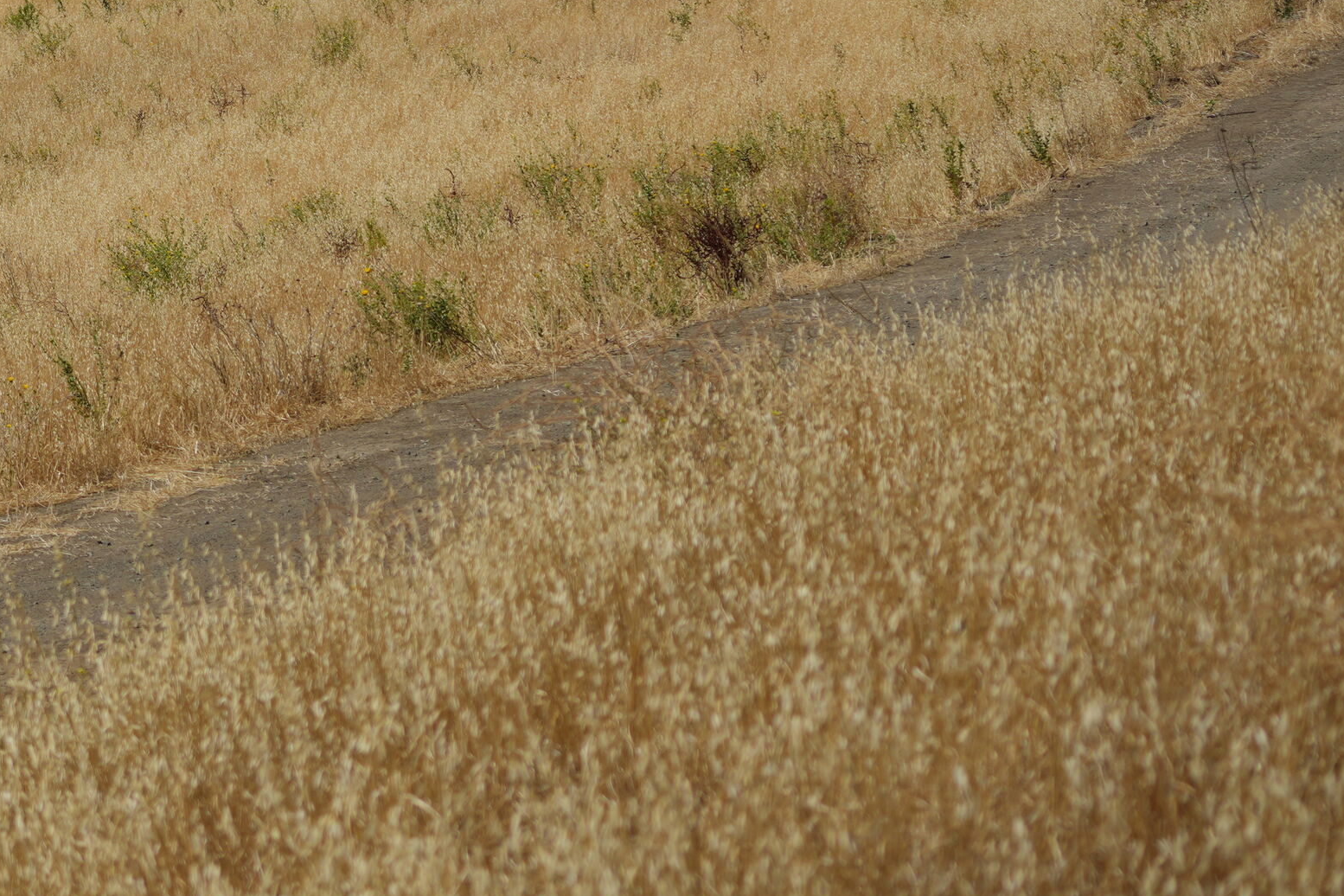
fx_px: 5189
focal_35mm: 139
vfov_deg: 9.6
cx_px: -99
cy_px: -344
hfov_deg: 14.4
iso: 125
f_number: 4.5
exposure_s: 1/2500
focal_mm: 50
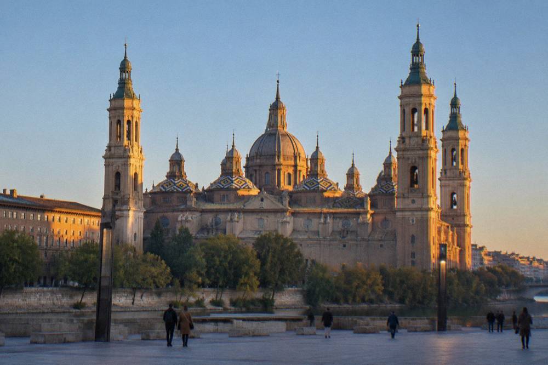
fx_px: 609
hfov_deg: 48.5
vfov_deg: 33.4
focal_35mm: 40
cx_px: 274
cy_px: 182
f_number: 11
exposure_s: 1/100
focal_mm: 40
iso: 200
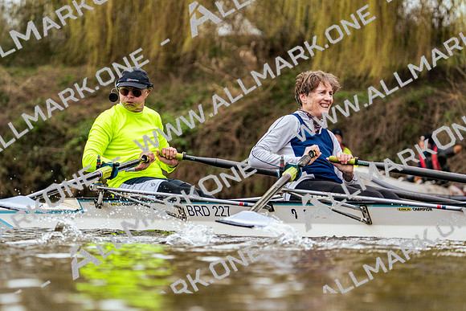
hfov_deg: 8.7
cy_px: 156
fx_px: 3055
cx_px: 233
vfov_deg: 5.8
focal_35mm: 236
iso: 2000
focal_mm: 236
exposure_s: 1/2000
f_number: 6.3
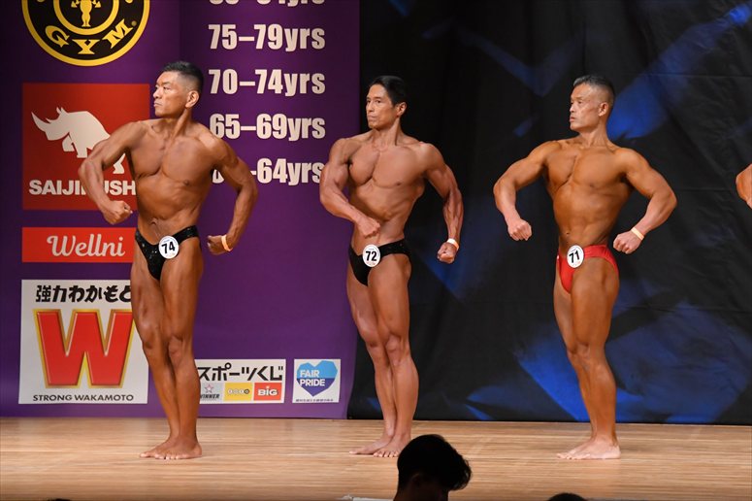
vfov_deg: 5.7
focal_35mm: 240
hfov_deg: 8.6
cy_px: 250
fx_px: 5011
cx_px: 376
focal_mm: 160
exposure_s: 1/400
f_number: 5.6
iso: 4500
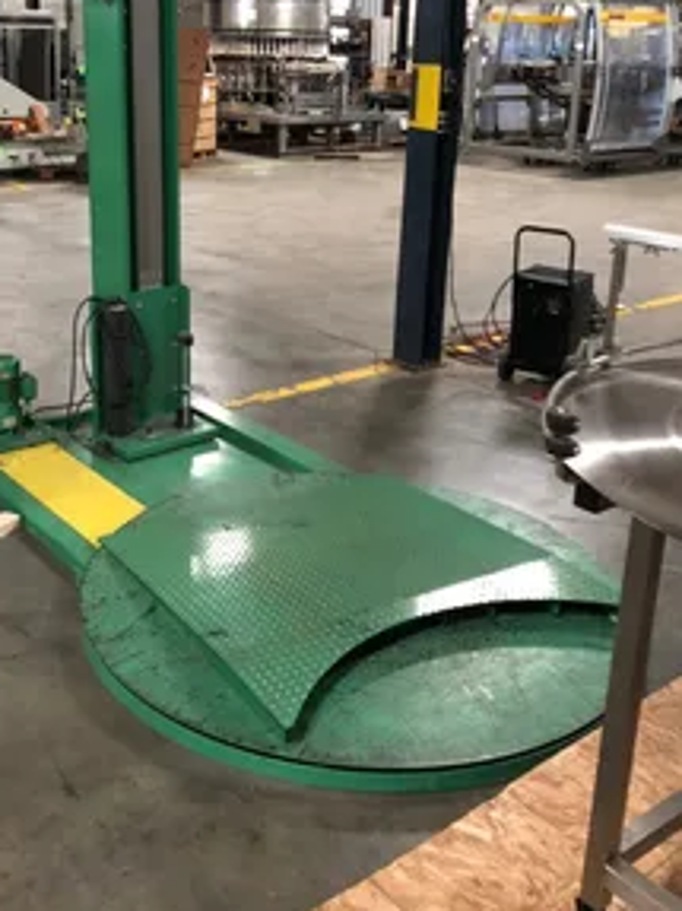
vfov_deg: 47.4
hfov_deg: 36.5
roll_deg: -2.2
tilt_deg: -14.2
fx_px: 1025
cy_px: 333
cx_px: 247
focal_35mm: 39
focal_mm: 4
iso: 100
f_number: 1.8
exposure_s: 1/6
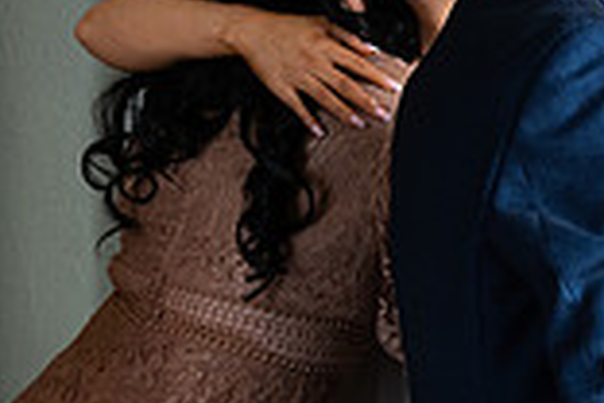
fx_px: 2181
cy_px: 165
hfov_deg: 15.4
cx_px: 654
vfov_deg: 10.5
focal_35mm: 130
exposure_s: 1/160
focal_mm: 35
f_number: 3.5
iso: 640
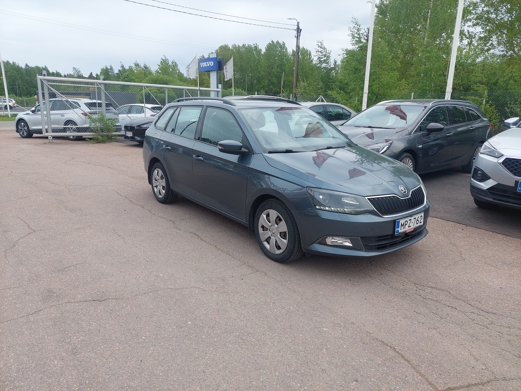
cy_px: 196
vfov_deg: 54.9
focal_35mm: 25
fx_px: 376
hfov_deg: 69.4
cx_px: 260
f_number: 1.8
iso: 40
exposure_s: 1/594
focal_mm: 5.23
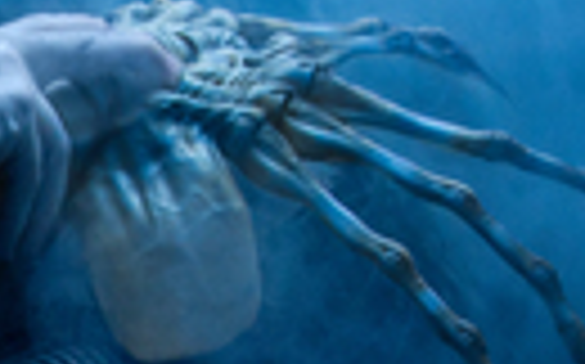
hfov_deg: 11.8
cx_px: -320
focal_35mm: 169
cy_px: 616
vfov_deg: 7.6
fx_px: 2692
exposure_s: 1/60
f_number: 8
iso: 400
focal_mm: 24
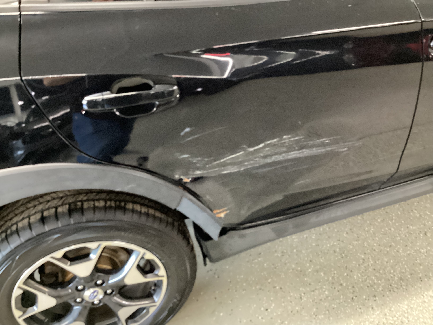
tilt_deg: -38.9
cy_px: 162
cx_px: 216
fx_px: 388
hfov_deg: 58.4
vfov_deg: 45.4
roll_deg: +4.3
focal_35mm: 31
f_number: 2.4
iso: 640
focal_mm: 3.3
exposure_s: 1/20
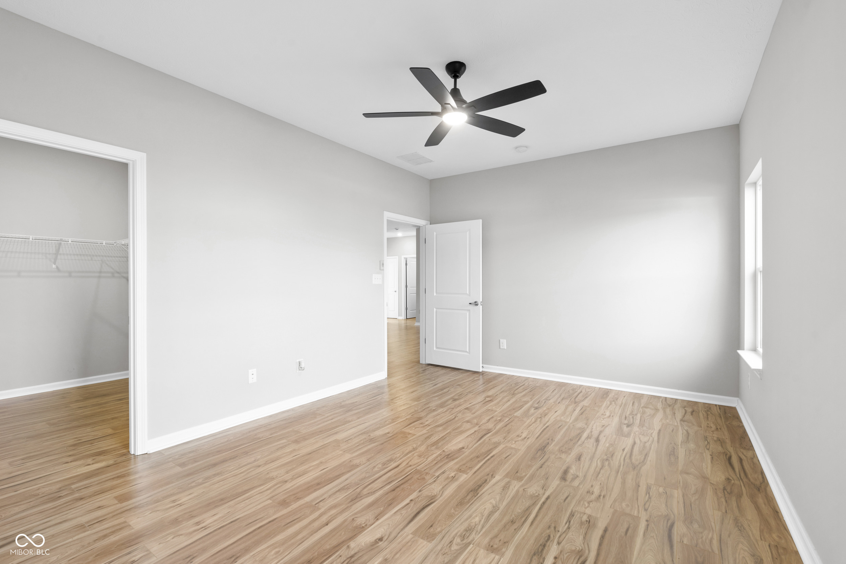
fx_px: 376
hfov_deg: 96.7
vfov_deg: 73.8
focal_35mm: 16
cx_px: 423
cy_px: 282
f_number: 9
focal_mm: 16
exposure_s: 1/2.5
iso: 250
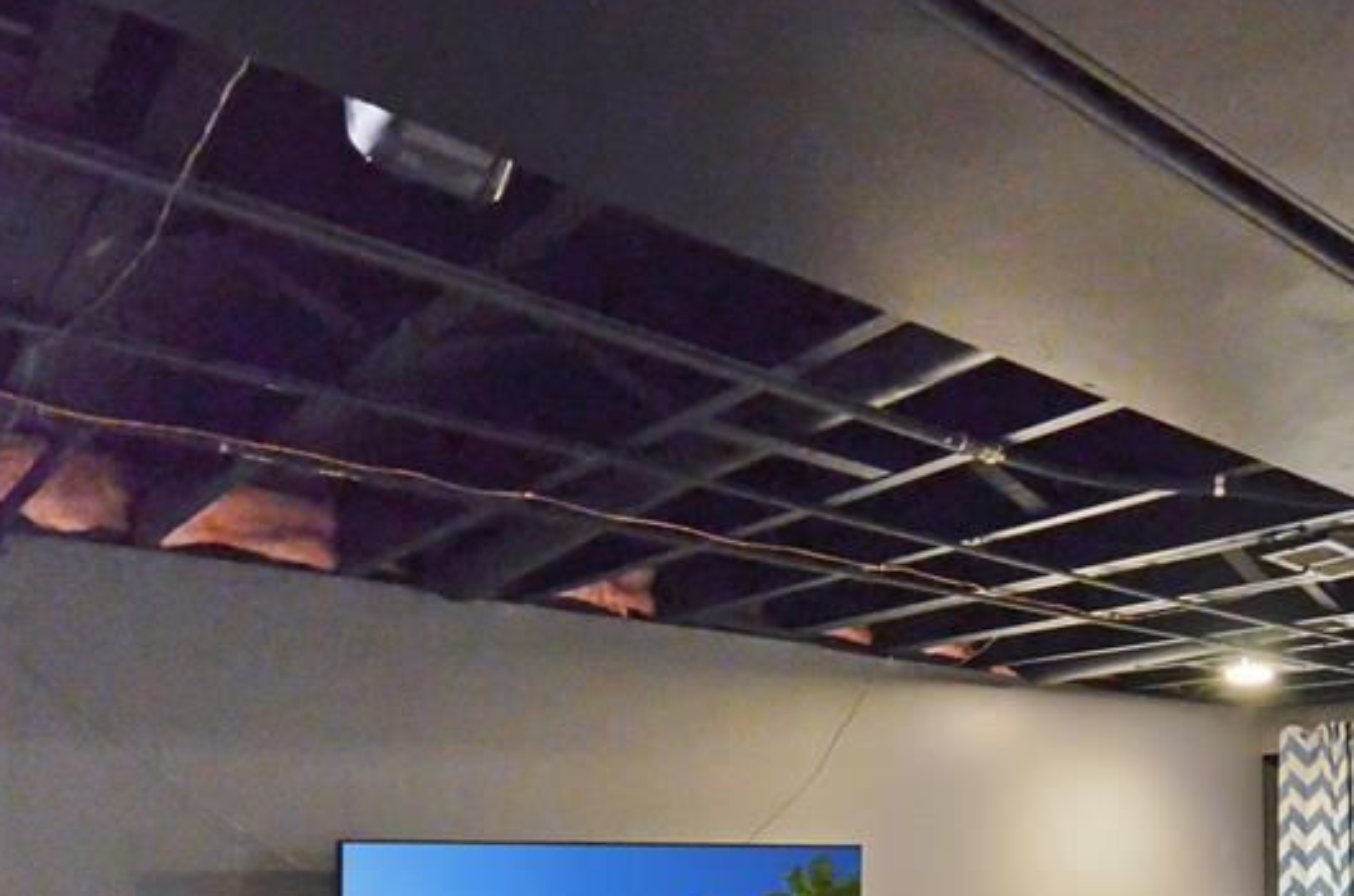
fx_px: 1199
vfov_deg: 38.3
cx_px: 1159
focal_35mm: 32
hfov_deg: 53.2
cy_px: 796
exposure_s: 1/15
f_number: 4.2
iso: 3200
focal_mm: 11
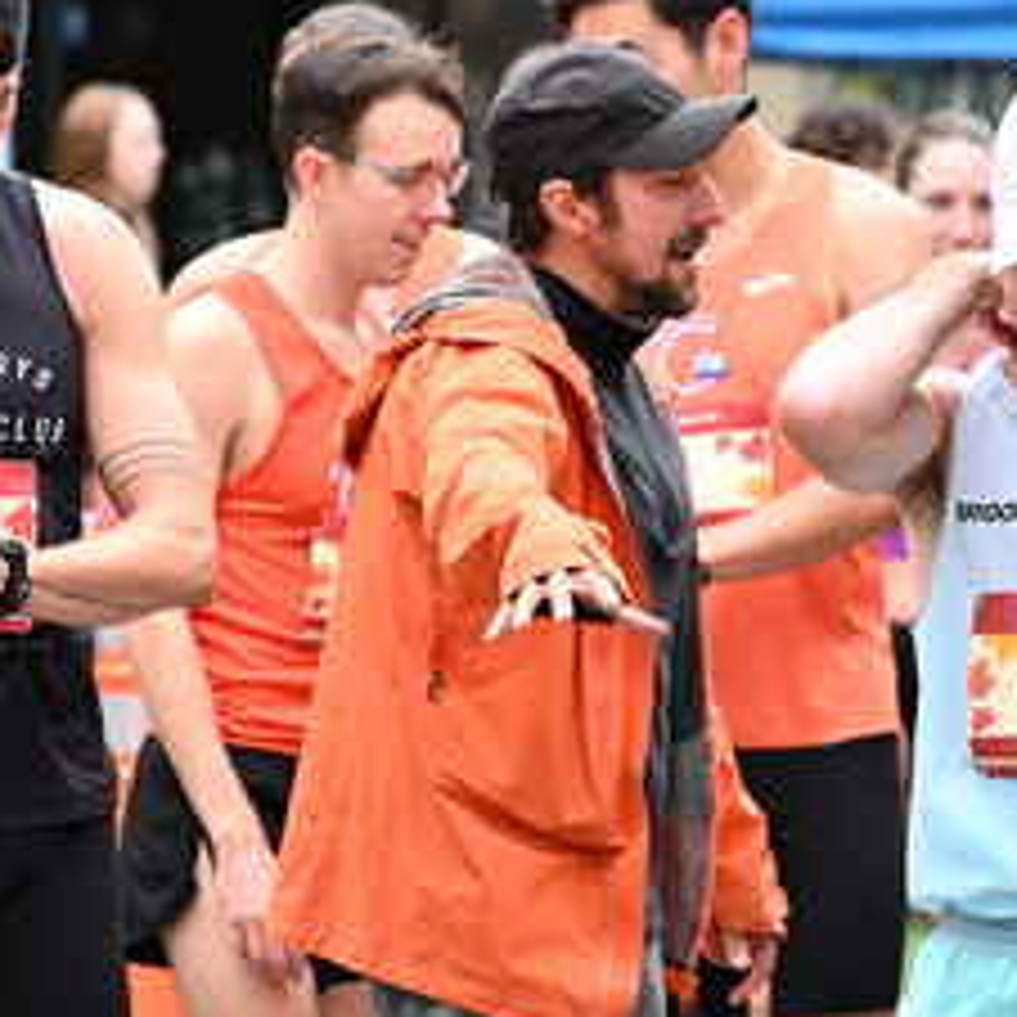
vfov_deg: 7.1
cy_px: 380
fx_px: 8243
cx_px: 117
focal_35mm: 248
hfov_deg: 7.0
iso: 2500
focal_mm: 120
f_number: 4
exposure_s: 1/500
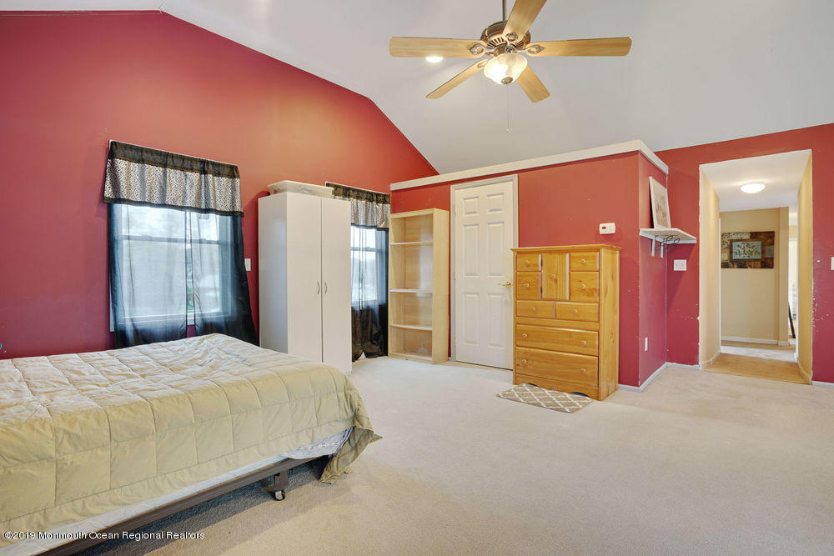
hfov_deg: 93.3
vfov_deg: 70.5
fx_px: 394
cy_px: 278
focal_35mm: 17
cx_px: 417
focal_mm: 17
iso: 200
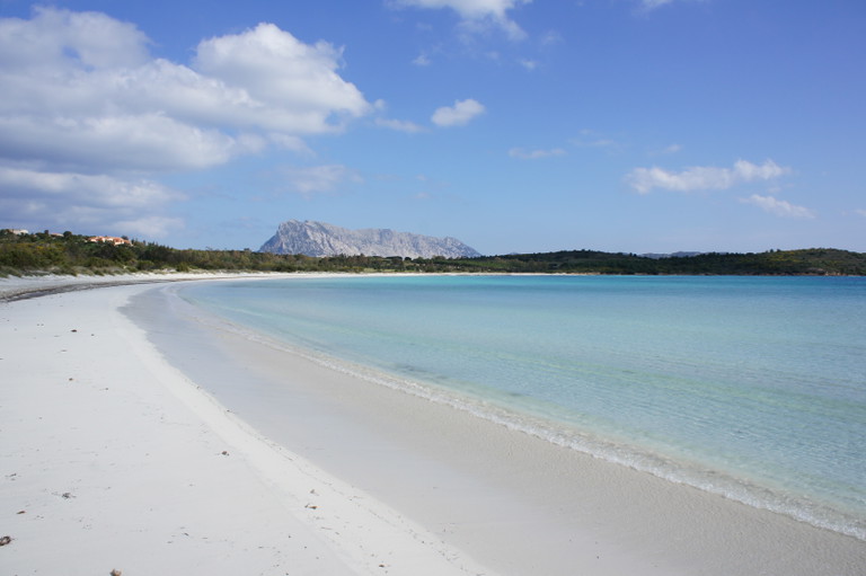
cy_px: 288
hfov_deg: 67.4
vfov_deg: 47.9
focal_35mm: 27
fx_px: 649
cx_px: 433
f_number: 11
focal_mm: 18
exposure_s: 1/320
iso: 200
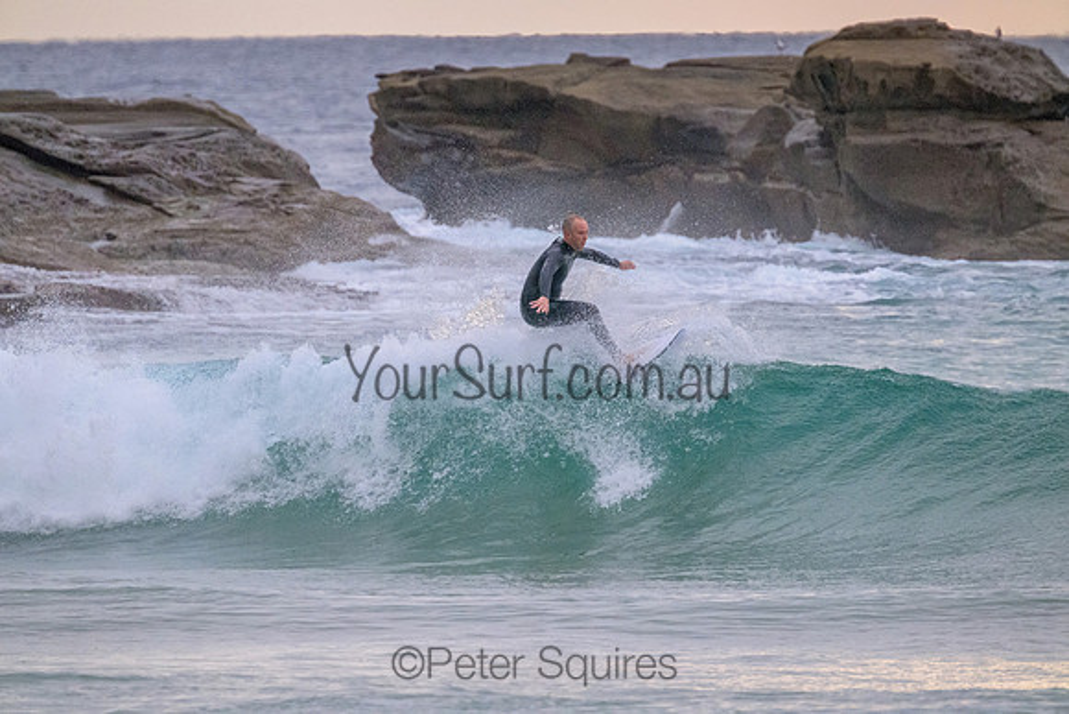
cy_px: 357
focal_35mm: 800
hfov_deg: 2.6
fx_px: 23760
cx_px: 534
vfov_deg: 1.7
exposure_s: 1/640
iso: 10000
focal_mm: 800
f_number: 11
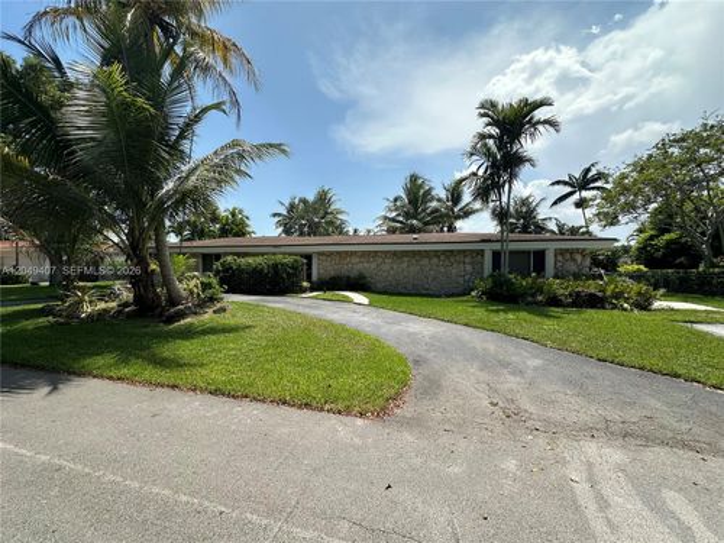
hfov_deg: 102.1
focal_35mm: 14
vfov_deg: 85.7
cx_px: 362
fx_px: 293
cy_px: 272
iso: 40
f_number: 2.2
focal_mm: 2.22
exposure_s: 1/2020
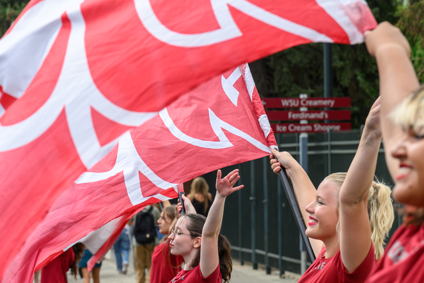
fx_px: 2343
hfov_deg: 10.3
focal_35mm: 199
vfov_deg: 6.9
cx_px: 202
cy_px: 198
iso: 100
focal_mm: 78
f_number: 5
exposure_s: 1/800
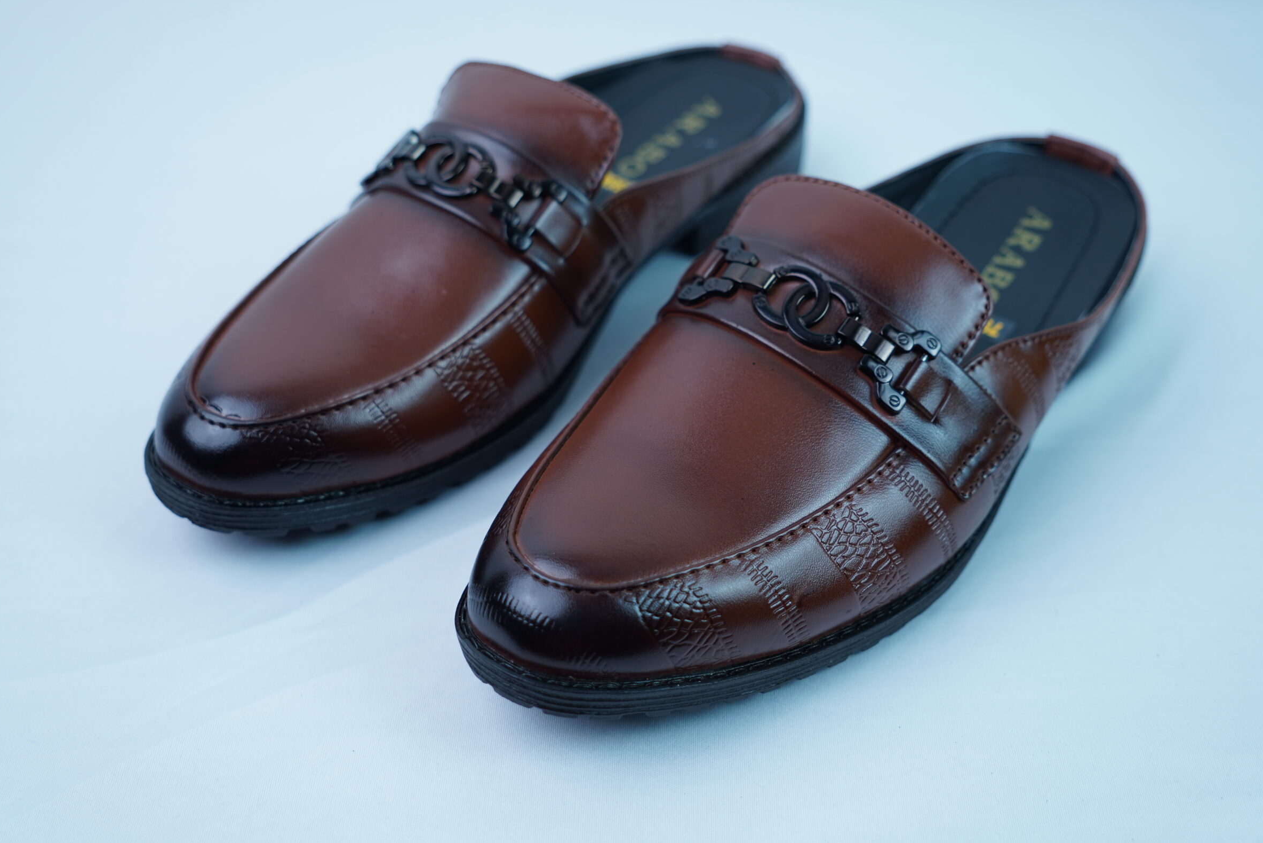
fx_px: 1434
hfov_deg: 47.5
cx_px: 615
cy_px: 394
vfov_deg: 32.7
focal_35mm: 41
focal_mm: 25.2
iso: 100
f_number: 2.8
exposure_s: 1/100
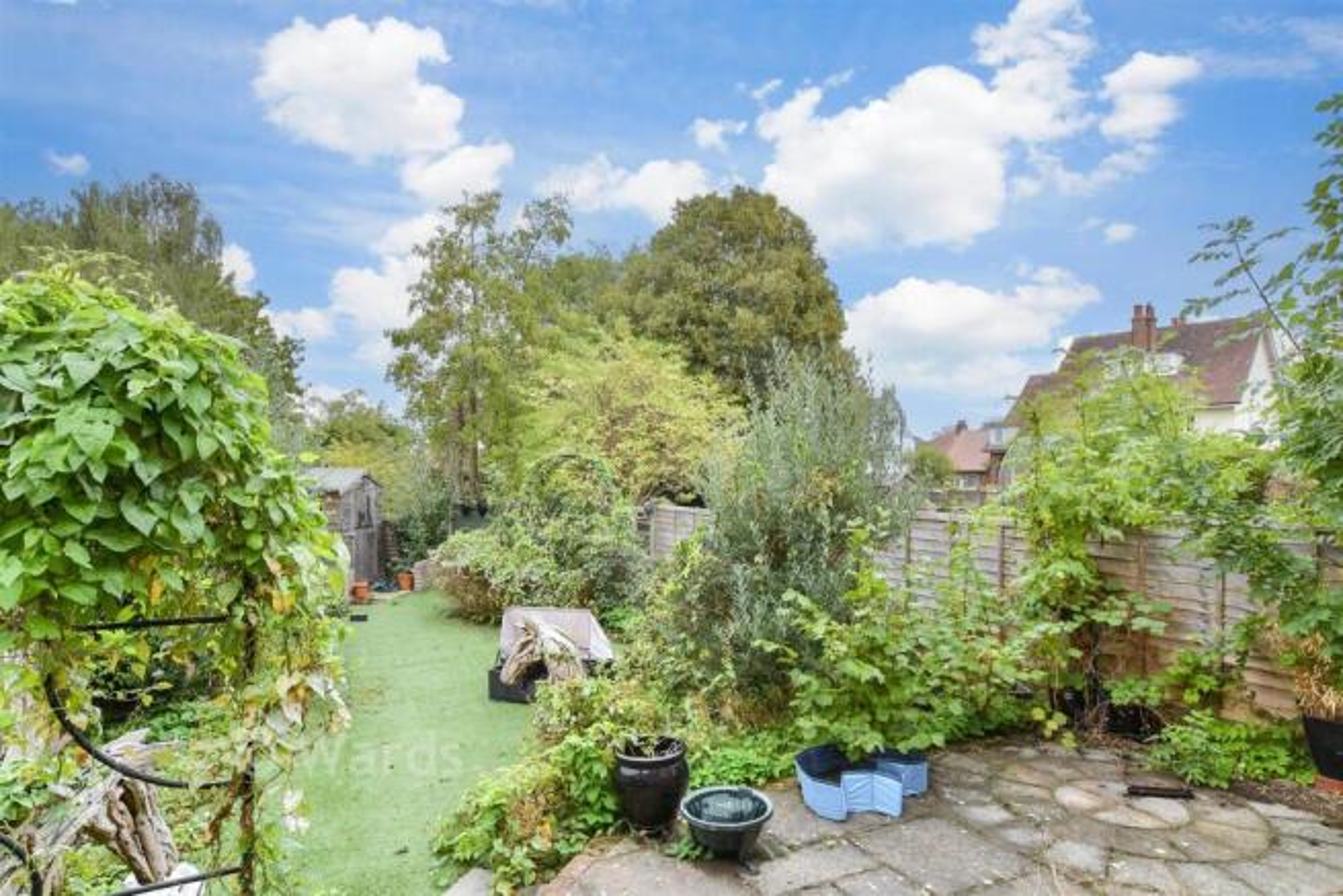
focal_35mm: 15
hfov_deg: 100.4
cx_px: 672
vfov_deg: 77.4
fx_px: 560
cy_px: 448
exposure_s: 1/60
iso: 160
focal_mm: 10
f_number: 8
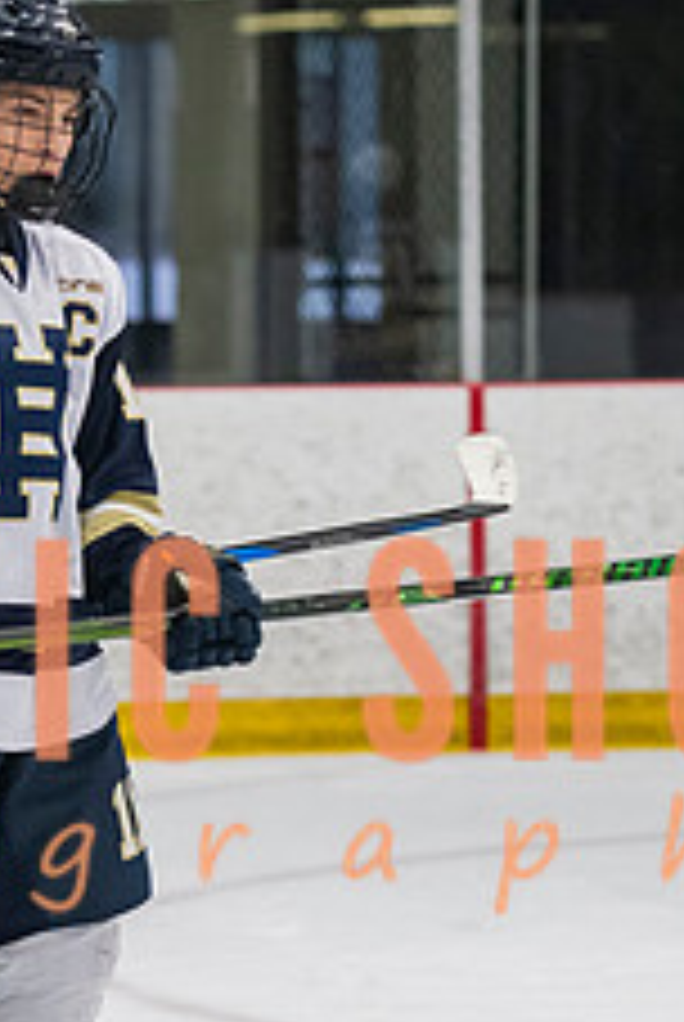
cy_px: 651
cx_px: 156
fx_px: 9660
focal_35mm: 340
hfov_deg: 4.1
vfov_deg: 6.1
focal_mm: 100
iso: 2000
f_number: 3.2
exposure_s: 1/640
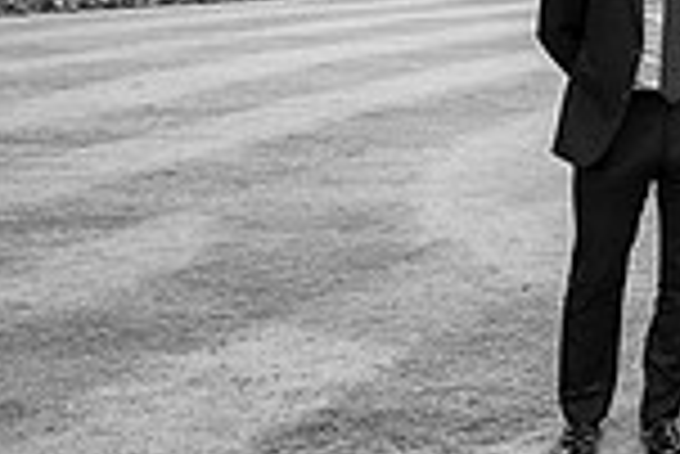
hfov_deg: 17.3
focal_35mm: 92
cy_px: 63
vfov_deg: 14.8
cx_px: 1283
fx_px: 1739
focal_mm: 24
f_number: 4
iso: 125
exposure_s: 1/640
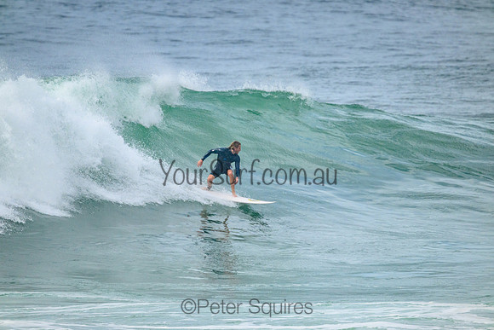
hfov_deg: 2.9
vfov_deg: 2.0
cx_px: 247
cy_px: 165
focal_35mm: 700
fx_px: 9607
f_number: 11
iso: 1400
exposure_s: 1/2500
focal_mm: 700
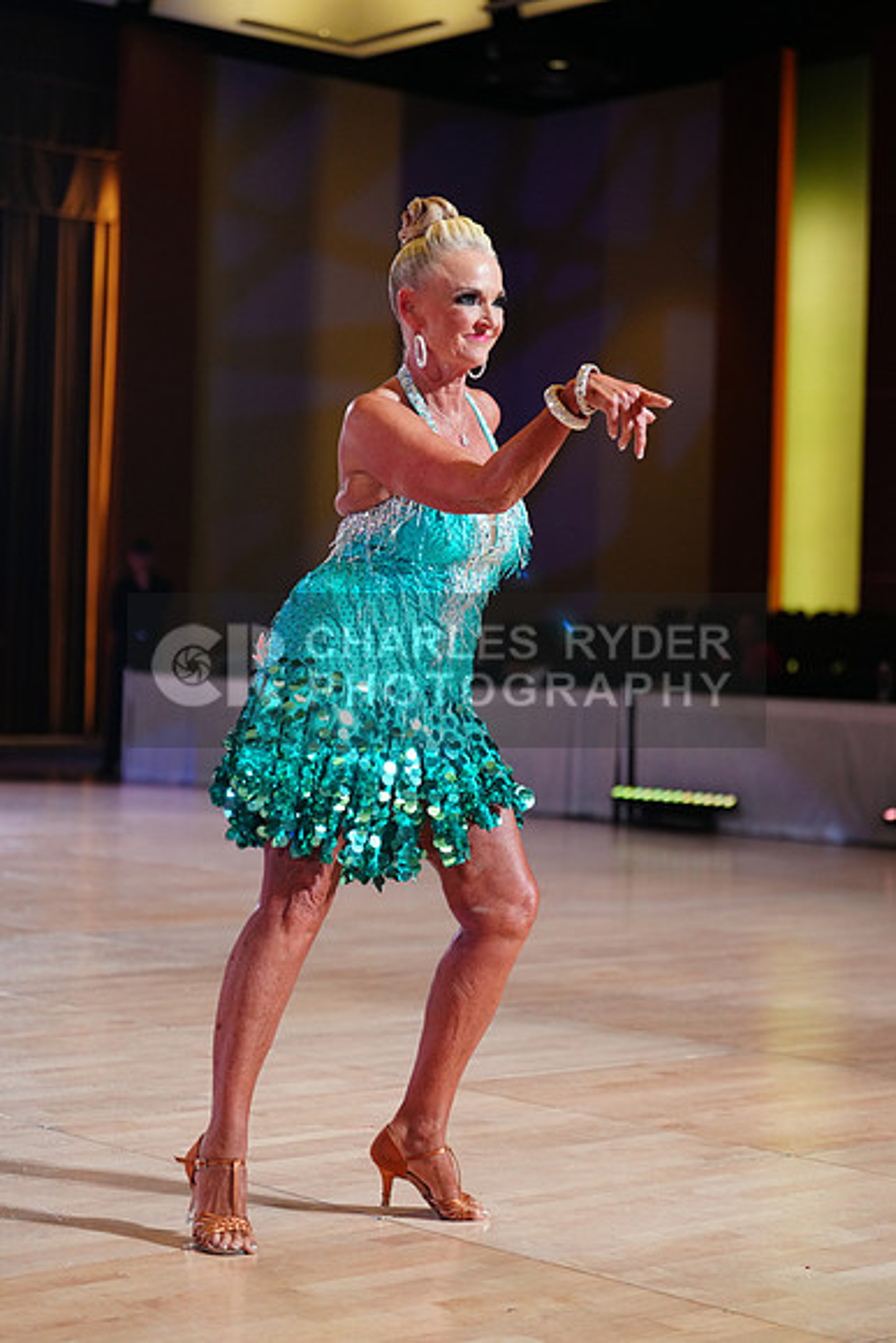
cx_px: 448
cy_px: 672
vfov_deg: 28.8
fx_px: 2612
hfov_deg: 19.5
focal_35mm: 70
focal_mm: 70
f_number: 2.8
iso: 2000
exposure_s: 1/400
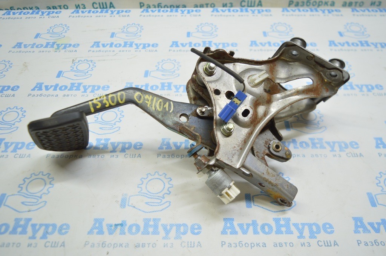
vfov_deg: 39.9
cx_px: 193
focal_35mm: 33
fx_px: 354
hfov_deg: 57.3
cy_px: 128
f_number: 3.8
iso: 400
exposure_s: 1/60
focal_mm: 22
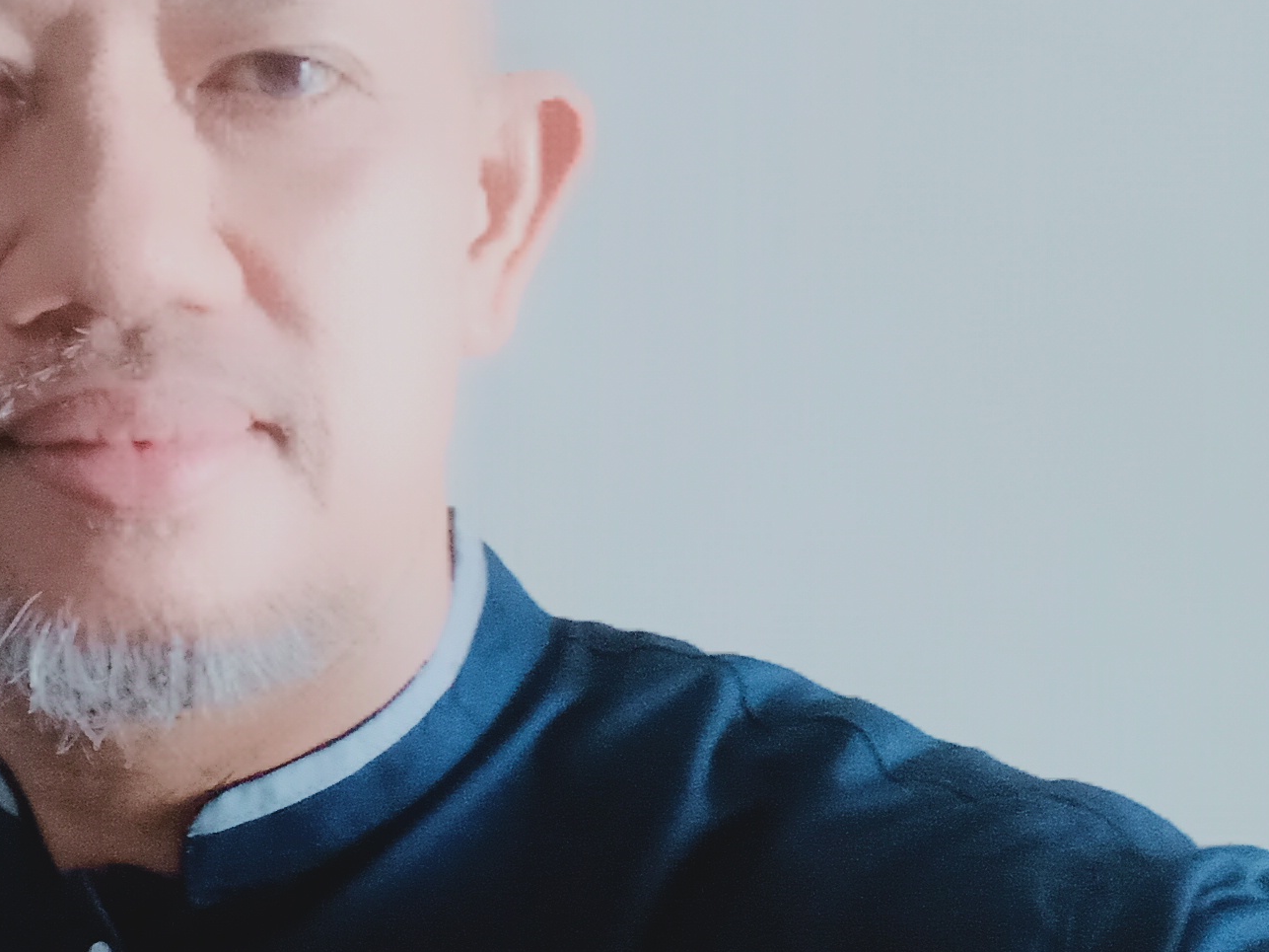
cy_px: 54
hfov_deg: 24.7
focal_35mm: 71
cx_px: -264
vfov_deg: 20.2
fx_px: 2603
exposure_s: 1/25
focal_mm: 2.75
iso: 425
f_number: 2
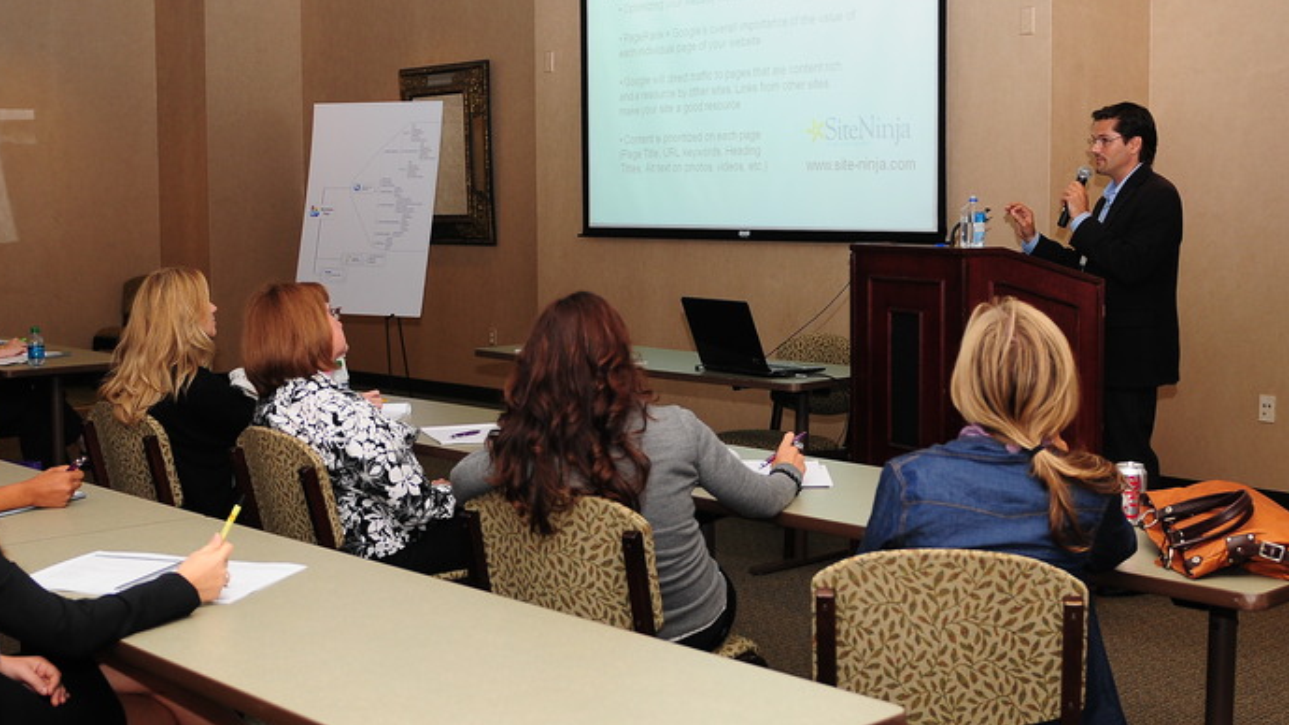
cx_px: 588
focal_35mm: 48
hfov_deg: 42.9
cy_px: 314
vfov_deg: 24.9
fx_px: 1640
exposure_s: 1/160
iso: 320
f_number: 2.8
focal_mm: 24
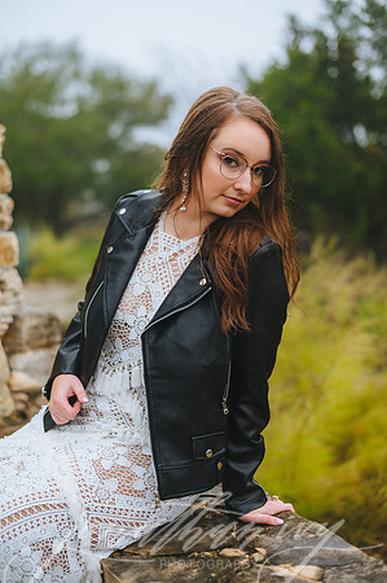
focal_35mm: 50
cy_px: 292
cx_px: 194
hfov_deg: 26.9
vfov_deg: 39.6
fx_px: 808
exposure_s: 1/100
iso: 500
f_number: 2
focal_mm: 50
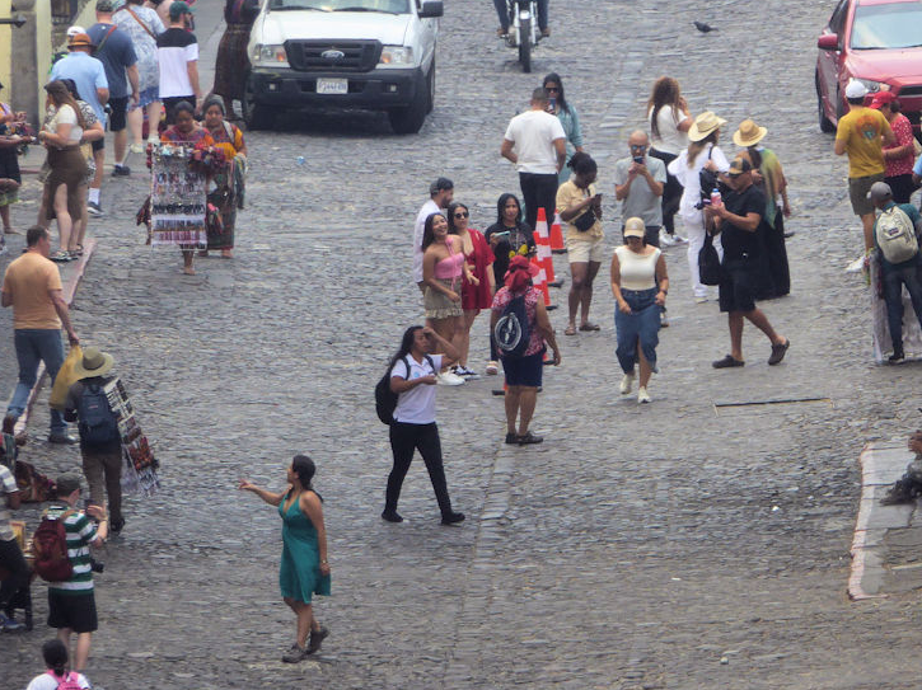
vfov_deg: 1.8
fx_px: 22043
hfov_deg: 2.4
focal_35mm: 828
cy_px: 156
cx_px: 637
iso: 100
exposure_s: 1/160
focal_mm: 89.6
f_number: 6
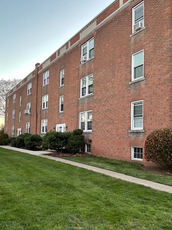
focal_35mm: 29
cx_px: 77
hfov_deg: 48.1
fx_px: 192
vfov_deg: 61.6
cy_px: 124
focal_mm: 5.1
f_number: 1.6
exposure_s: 1/60
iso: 250
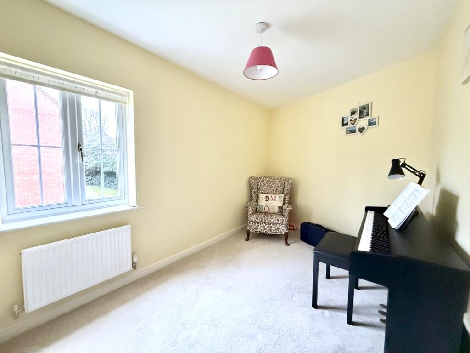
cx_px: 235
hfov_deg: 102.1
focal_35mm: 14
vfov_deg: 85.7
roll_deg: -0.4
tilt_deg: -3.7
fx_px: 190
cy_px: 176
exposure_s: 1/60
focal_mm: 2.22
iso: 1250
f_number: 2.2
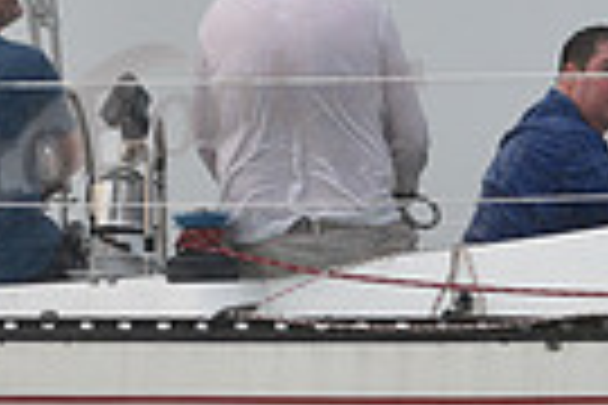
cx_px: 662
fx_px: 5792
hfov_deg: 6.0
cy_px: 308
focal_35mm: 343
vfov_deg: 4.0
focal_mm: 80
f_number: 2.8
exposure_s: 1/500
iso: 400
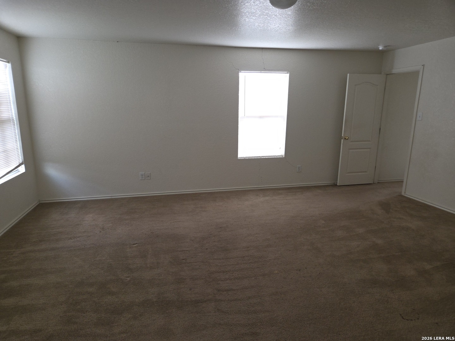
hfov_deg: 73.9
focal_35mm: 23
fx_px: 302
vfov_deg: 58.9
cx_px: 228
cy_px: 170
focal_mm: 5.4
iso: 125
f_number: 1.8
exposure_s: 1/40
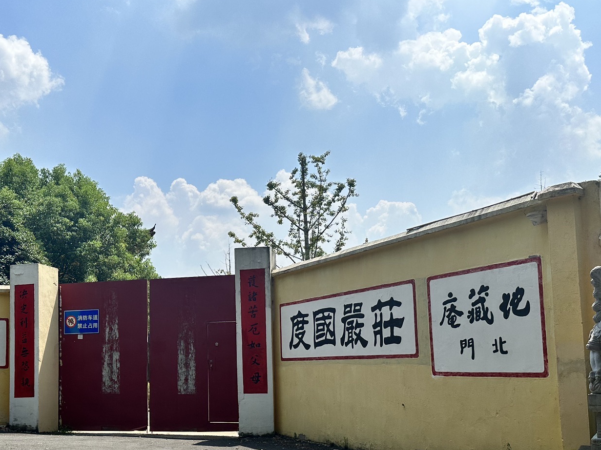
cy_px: 320
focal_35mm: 39
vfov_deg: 36.2
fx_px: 677
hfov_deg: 47.5
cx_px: 229
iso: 80
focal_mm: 6.86
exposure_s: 1/7576
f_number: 1.78
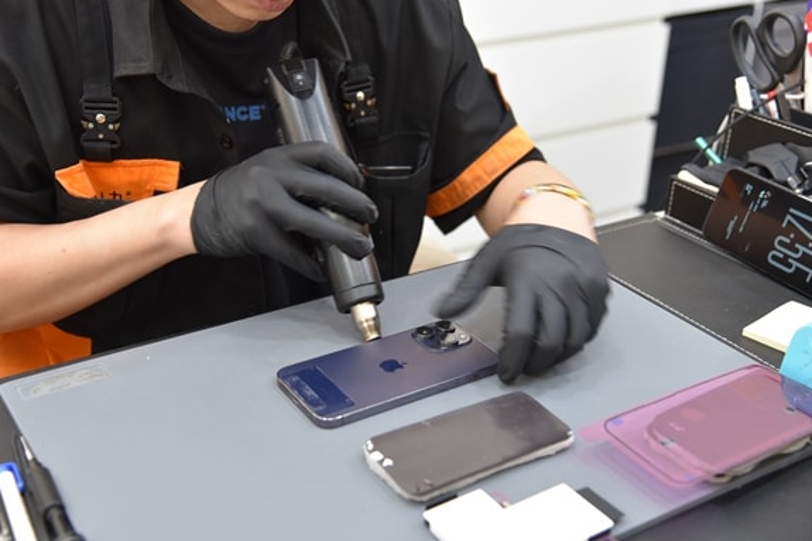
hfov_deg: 41.1
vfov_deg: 28.1
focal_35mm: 48
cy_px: 263
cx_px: 401
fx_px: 1082
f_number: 4
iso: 640
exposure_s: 1/30
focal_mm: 46
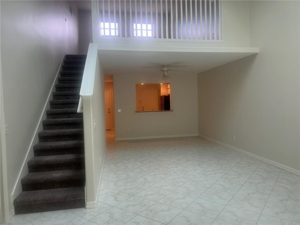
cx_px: 150
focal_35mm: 26
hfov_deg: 67.3
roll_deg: +1.3
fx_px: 225
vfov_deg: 53.1
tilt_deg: -3.3
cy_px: 112
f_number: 1.5
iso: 64
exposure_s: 1/120
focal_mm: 5.7
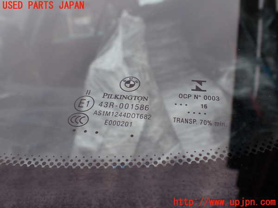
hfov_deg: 60.0
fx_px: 241
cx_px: 139
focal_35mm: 30
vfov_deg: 46.8
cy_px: 104
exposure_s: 1/400
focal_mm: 5.4
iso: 100
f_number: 3.2
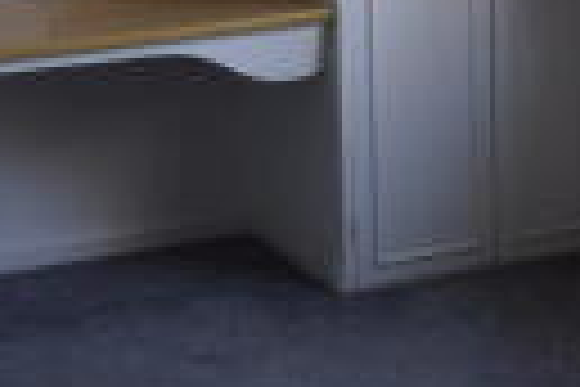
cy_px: -65
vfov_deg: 13.4
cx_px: 315
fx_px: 1611
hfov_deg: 20.4
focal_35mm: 100
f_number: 4.5
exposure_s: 1/80
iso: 400
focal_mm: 18
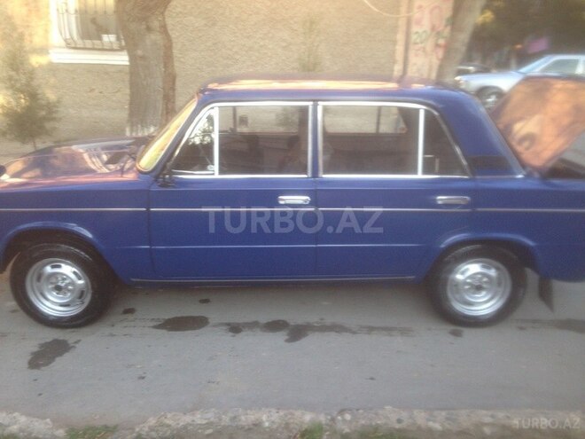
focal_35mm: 33
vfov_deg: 42.9
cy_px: 220
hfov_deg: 55.4
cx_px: 292
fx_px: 558
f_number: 2.4
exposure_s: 1/60
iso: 64
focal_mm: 4.12
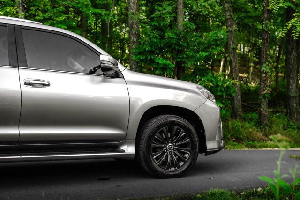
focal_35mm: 40
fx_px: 333
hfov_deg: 48.4
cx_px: 150
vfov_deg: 33.4
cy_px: 100
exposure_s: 1/320
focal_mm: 40
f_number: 4
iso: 640
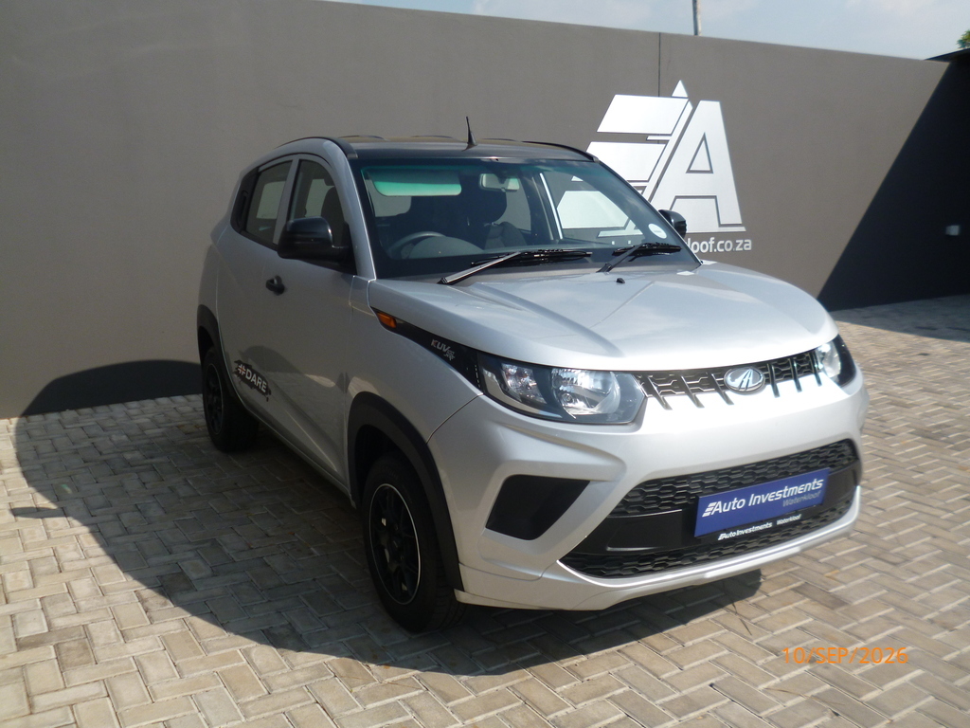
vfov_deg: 44.2
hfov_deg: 56.8
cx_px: 485
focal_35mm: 32
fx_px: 897
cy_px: 364
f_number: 10
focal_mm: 5.7
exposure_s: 1/125
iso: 100
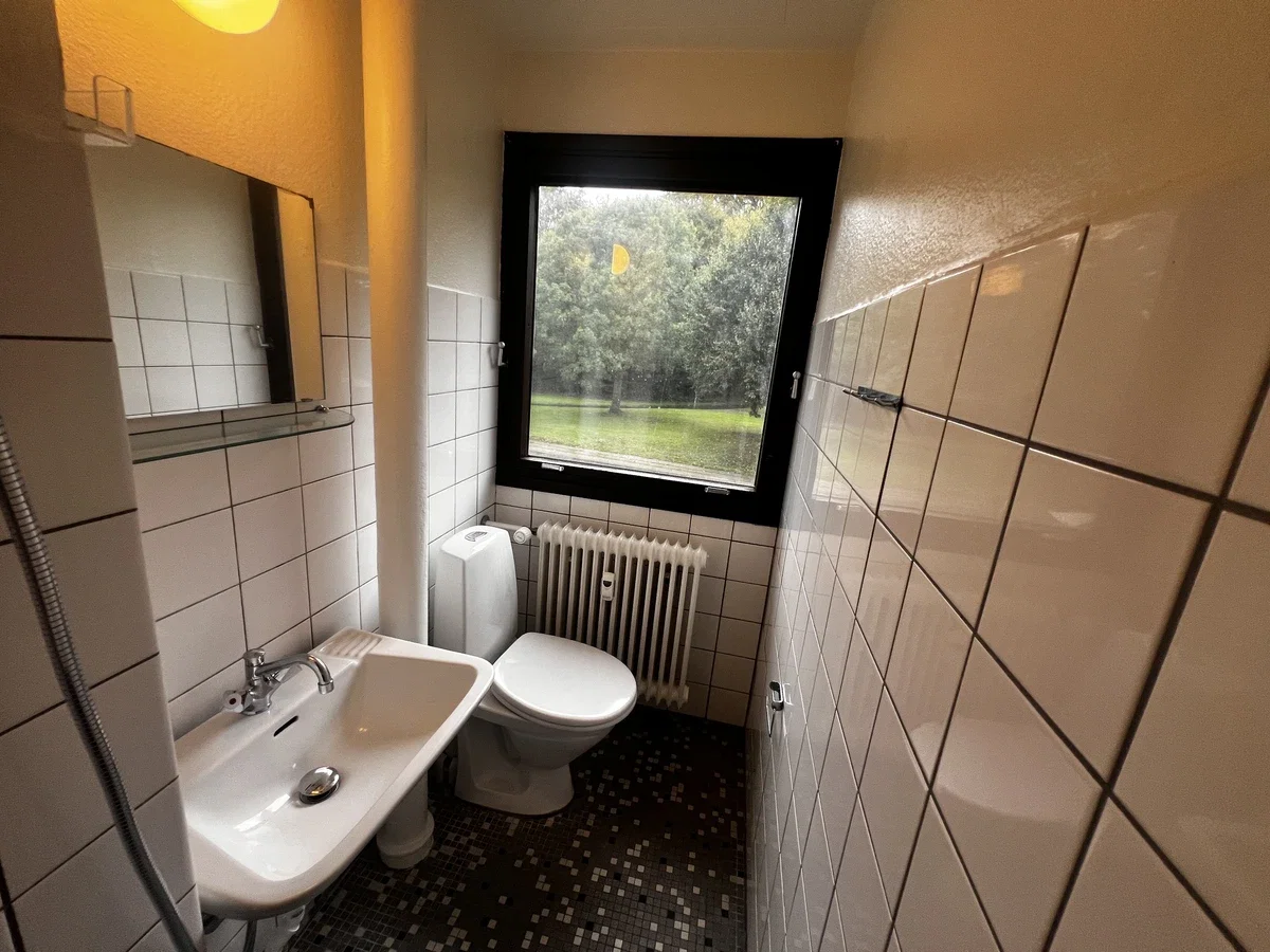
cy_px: 476
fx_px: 477
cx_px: 635
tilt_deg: -13.4
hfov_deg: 106.2
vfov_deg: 89.9
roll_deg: -5.3
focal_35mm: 13
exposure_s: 1/99
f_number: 1.8
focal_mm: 1.57
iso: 100
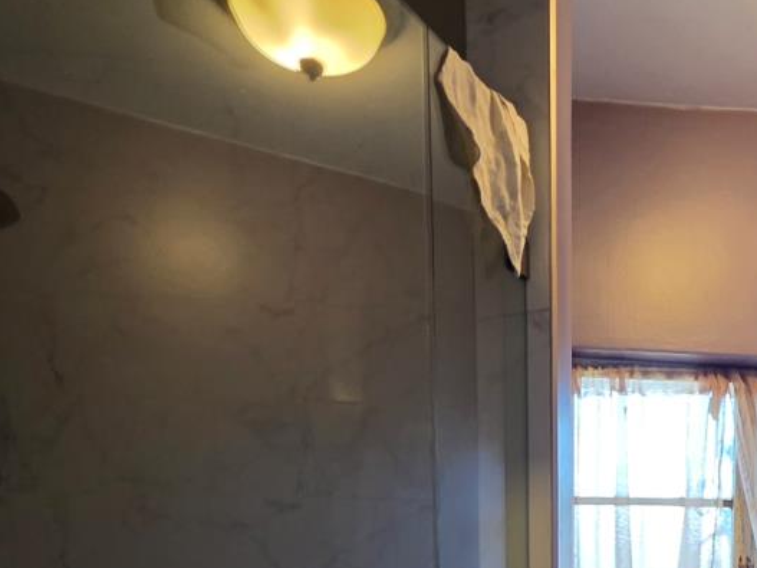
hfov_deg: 48.2
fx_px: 809
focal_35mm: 37
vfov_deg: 30.7
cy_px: 731
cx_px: 567
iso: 500
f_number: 1.9
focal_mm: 2.2
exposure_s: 1/60
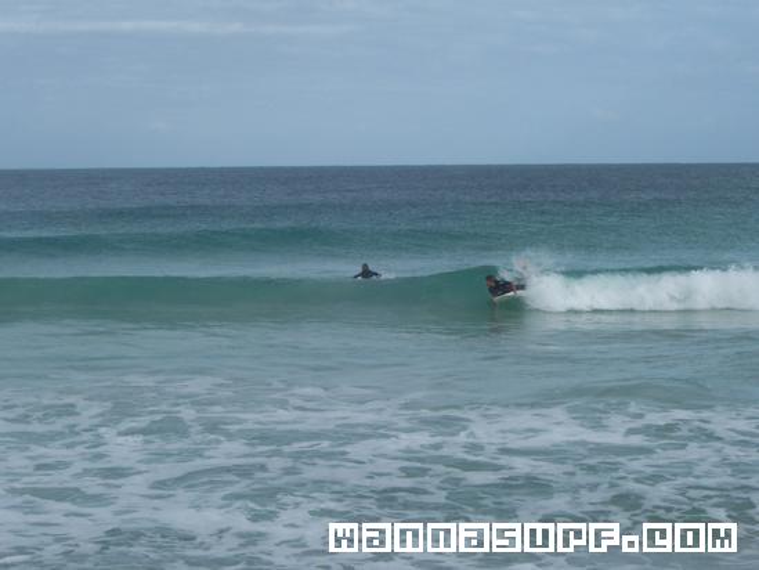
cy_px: 285
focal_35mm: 102
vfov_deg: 14.5
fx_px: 2237
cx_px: 380
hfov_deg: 19.3
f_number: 9.5
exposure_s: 1/180
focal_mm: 16.8
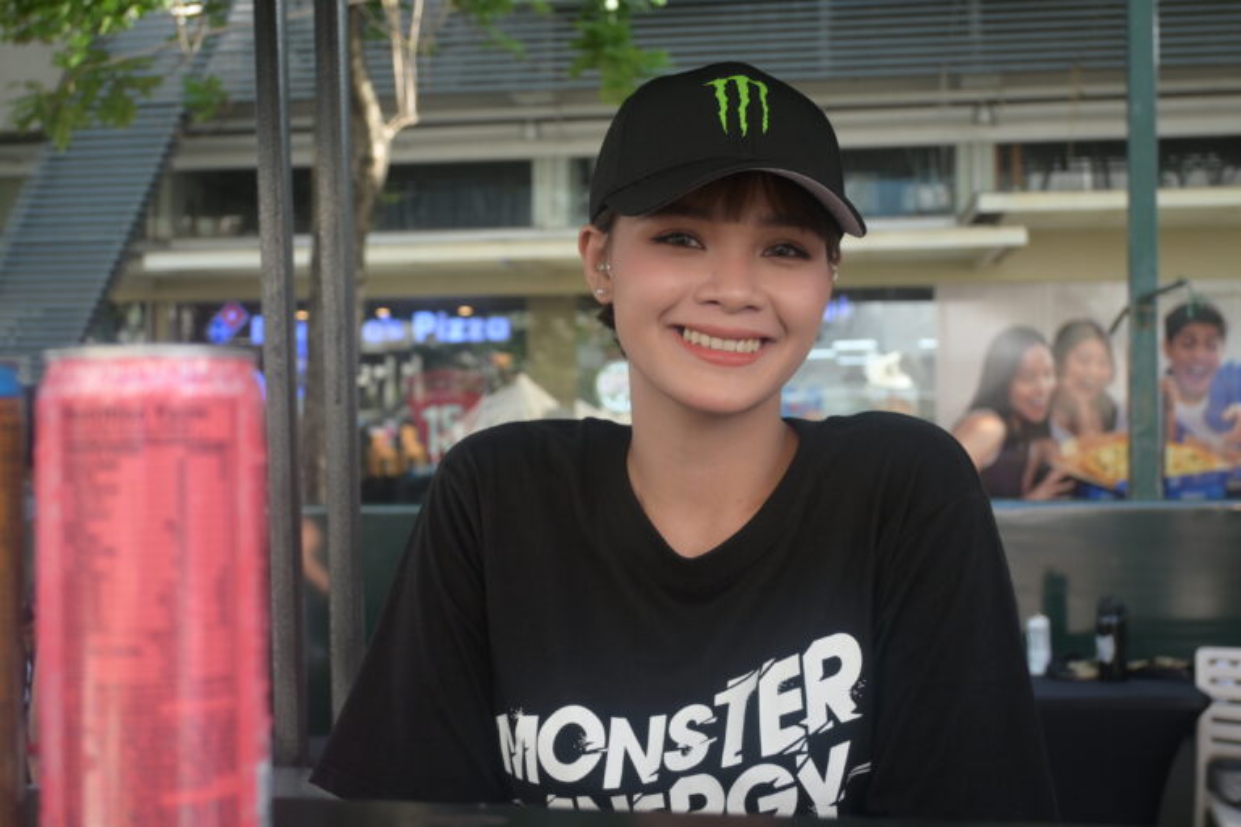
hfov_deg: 43.6
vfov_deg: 29.9
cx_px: 620
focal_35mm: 45
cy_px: 414
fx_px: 1551
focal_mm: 30
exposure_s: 1/250
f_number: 4.8
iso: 400
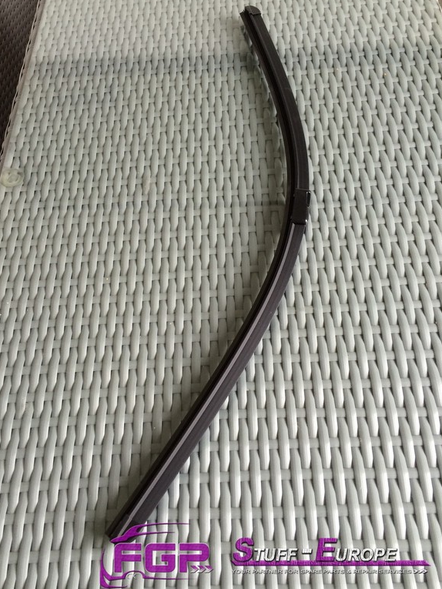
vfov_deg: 56.8
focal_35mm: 32
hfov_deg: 44.2
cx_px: 209
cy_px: 292
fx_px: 545
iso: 50
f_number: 2.2
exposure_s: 1/30
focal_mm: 4.12
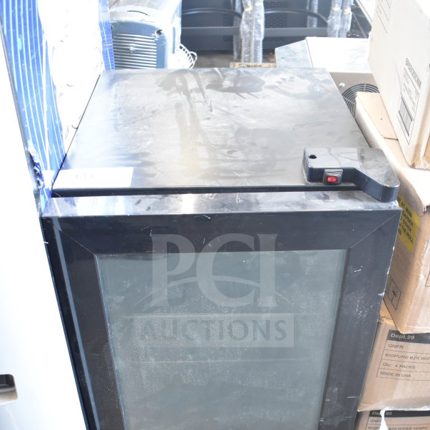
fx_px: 571
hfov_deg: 41.3
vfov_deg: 40.7
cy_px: 291
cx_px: 213
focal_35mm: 41
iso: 1800
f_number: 3.8
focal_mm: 21
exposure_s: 1/30
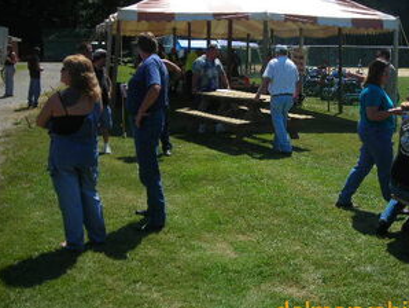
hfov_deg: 37.3
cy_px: 117
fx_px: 603
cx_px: 247
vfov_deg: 28.5
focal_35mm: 51
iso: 50
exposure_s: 1/166
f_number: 6.4
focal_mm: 6.3
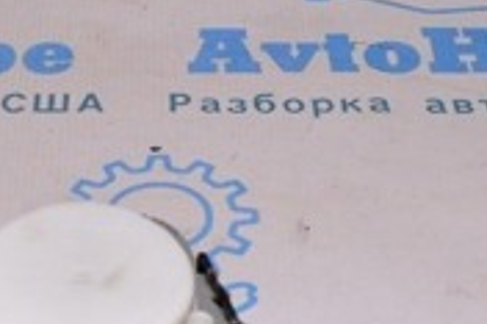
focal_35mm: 98
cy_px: 378
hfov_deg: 20.4
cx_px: 36
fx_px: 1324
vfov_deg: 13.6
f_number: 8
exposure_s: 1/200
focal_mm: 18
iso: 1600
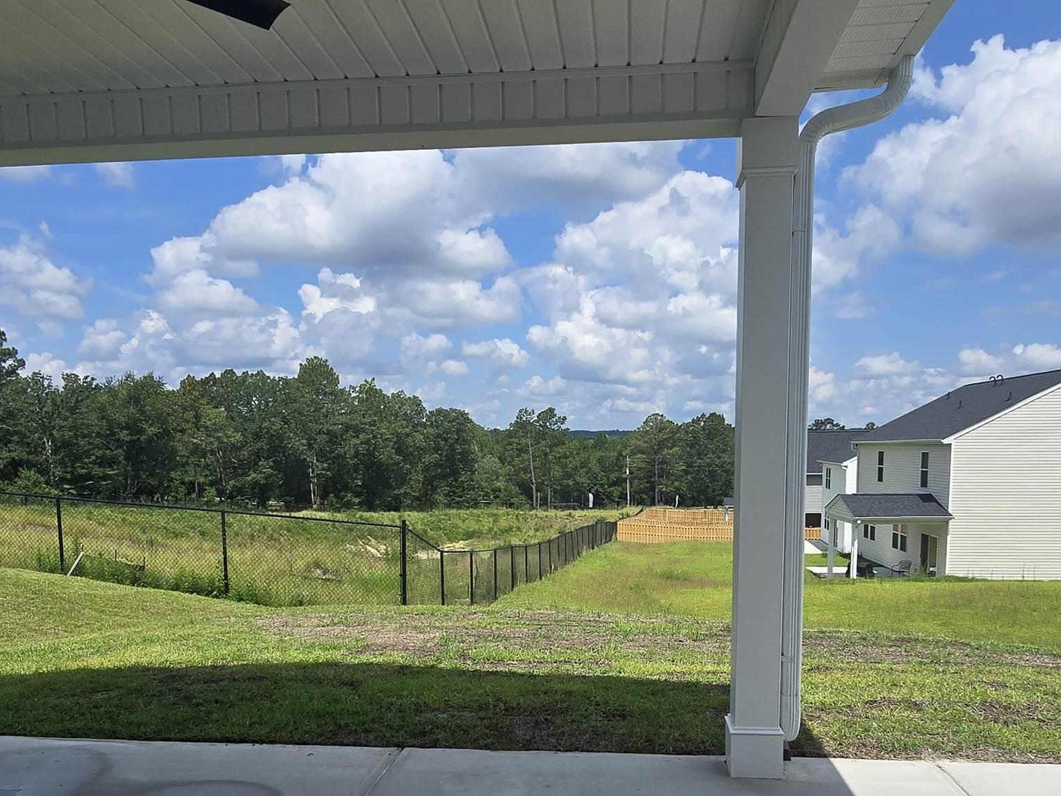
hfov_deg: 67.2
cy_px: 558
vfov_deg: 51.6
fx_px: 797
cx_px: 565
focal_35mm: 26
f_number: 2.2
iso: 50
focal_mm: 2.2
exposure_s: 1/2953
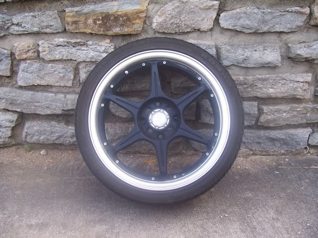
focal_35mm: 34
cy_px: 119
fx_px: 312
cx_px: 159
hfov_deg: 54.0
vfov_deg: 41.8
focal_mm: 5.6
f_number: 2.7
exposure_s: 1/90
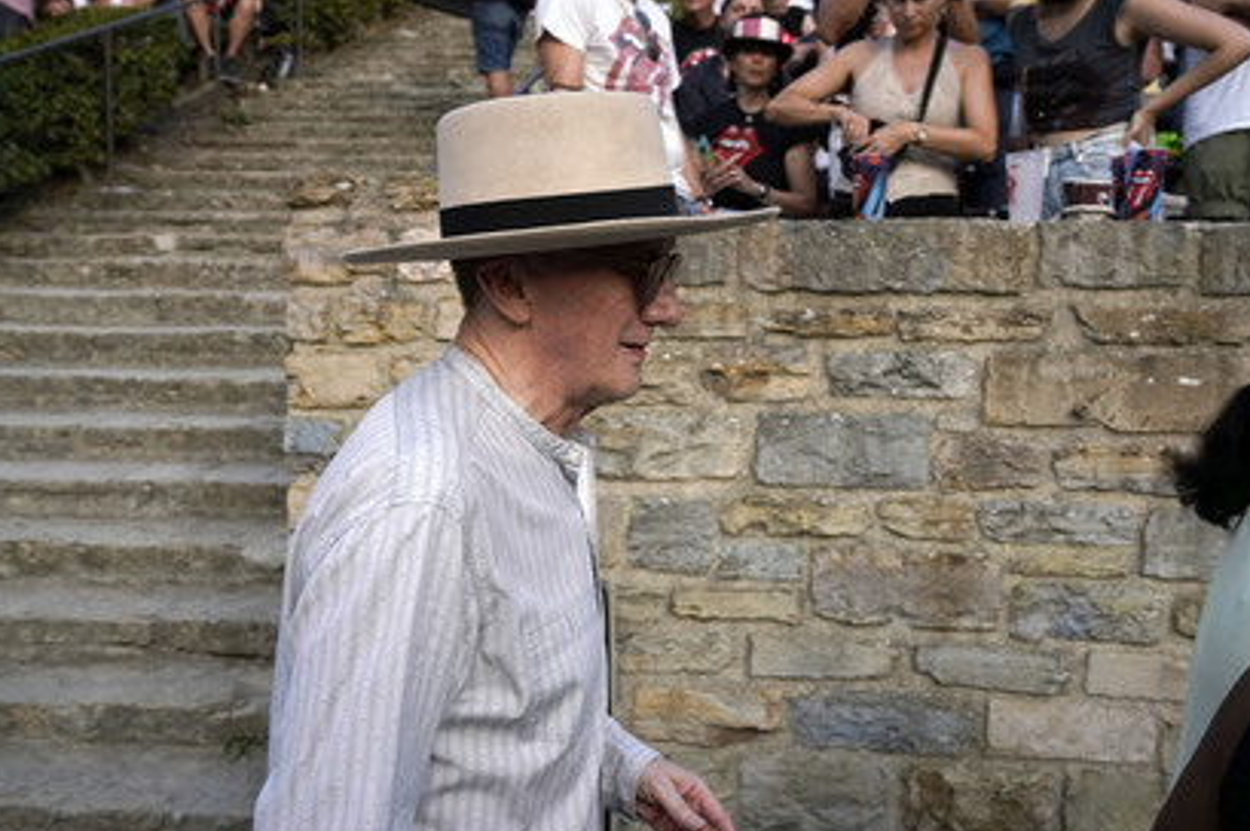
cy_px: 452
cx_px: 567
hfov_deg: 58.7
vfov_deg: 41.0
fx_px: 1110
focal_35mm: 32
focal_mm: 29
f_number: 5.6
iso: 1250
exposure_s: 1/1600
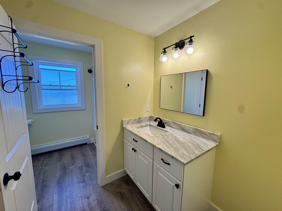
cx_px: 141
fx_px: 114
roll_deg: -0.8
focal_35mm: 14
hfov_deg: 102.1
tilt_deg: -7.3
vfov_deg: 85.7
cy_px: 106
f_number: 2.2
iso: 64
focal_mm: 2.22
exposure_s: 1/120
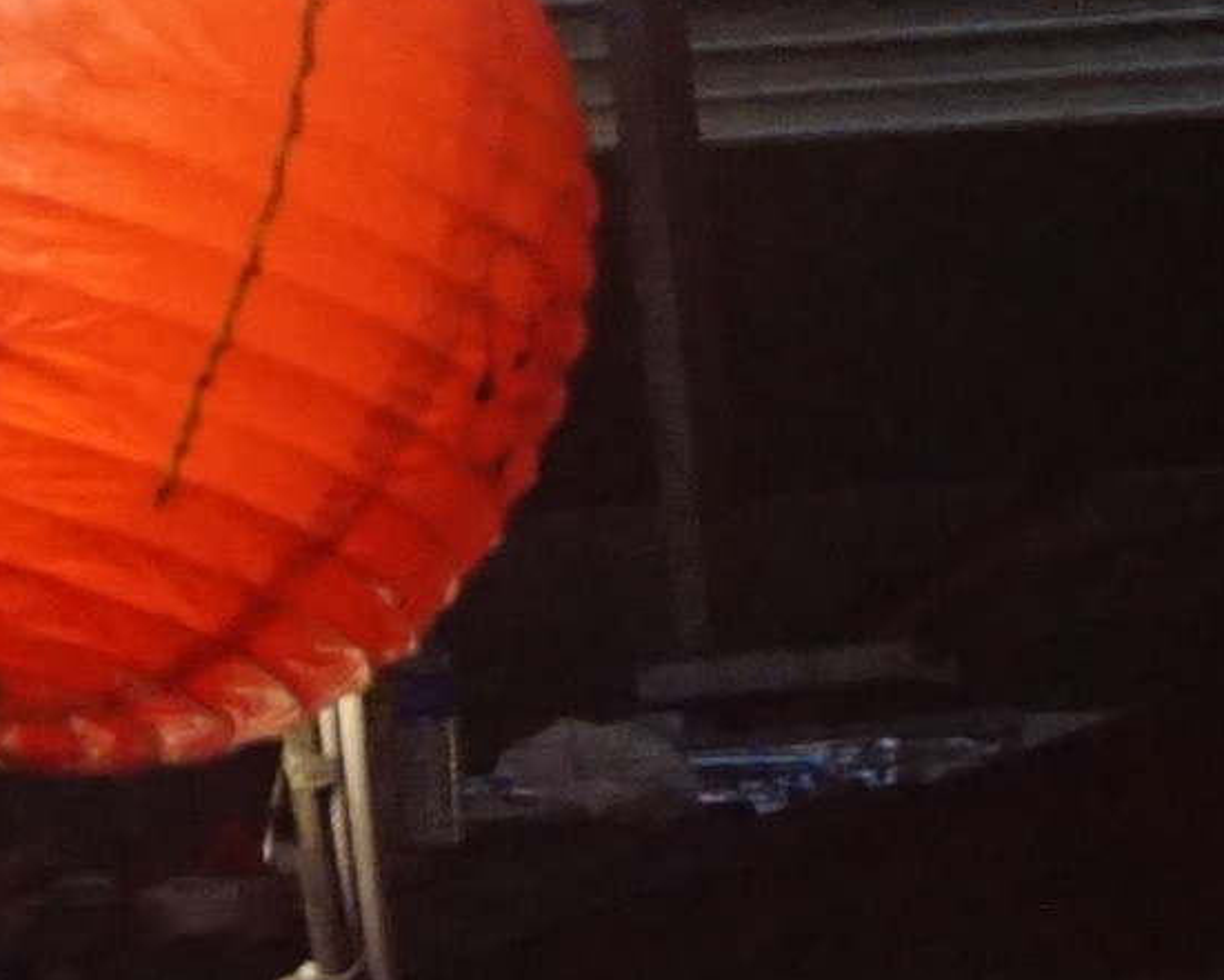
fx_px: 8235
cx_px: 2337
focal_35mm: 227
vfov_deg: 6.8
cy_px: 1147
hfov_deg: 8.1
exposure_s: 1/50
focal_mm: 23
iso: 3200
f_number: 4
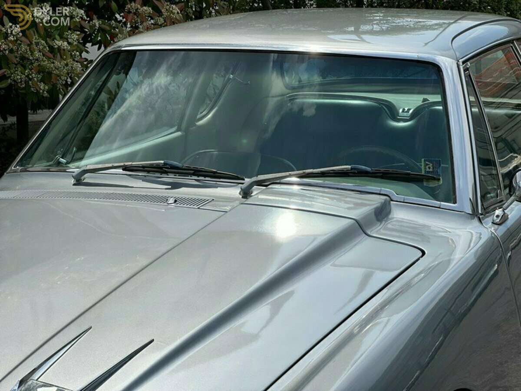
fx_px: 1159
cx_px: 260
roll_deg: +0.4
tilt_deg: -10.6
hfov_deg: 25.3
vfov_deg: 19.1
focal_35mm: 77
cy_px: 196
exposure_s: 1/1074
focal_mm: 9
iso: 32
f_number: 2.8
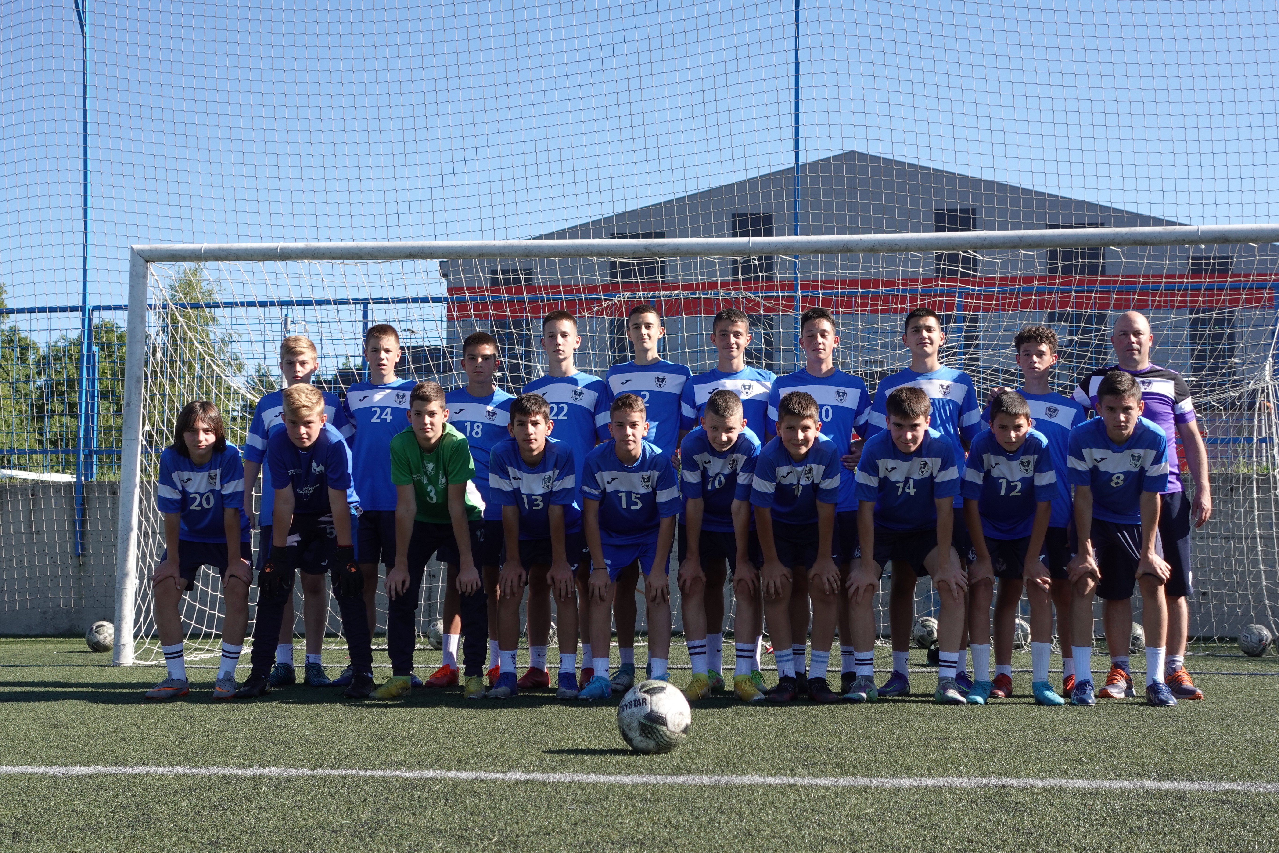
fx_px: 1812
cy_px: 426
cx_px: 640
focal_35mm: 51
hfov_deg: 38.9
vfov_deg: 26.5
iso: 125
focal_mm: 19.18
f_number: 3.2
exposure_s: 1/800
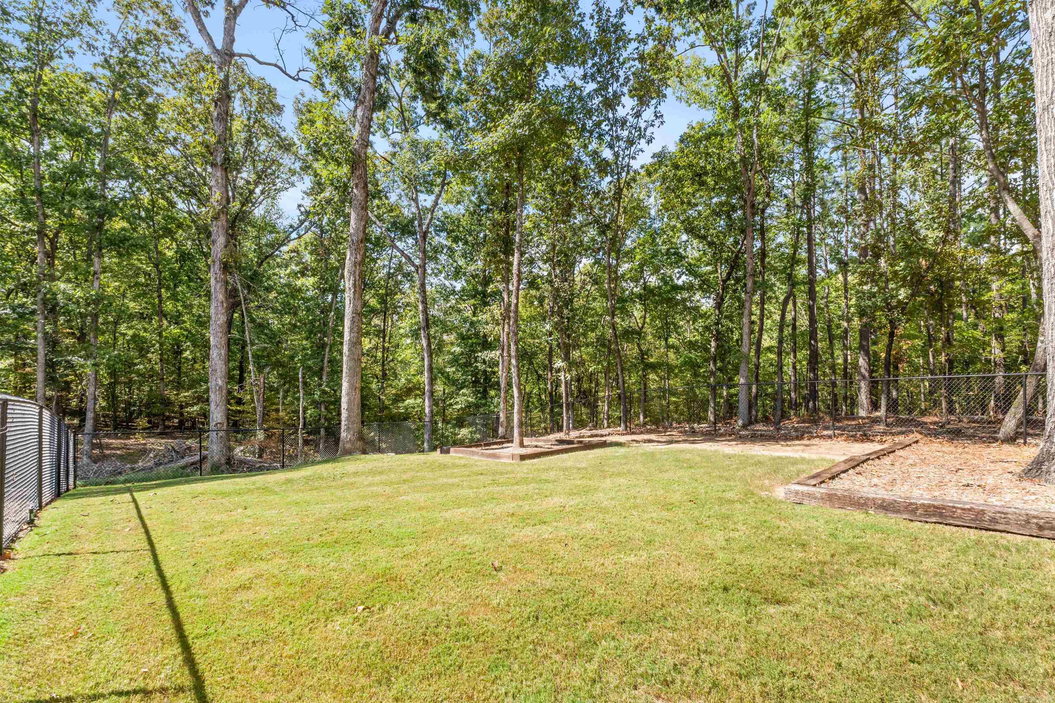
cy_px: 352
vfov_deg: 77.3
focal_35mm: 15
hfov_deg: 100.4
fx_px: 440
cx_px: 528
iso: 200
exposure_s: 1/30
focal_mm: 10
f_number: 9
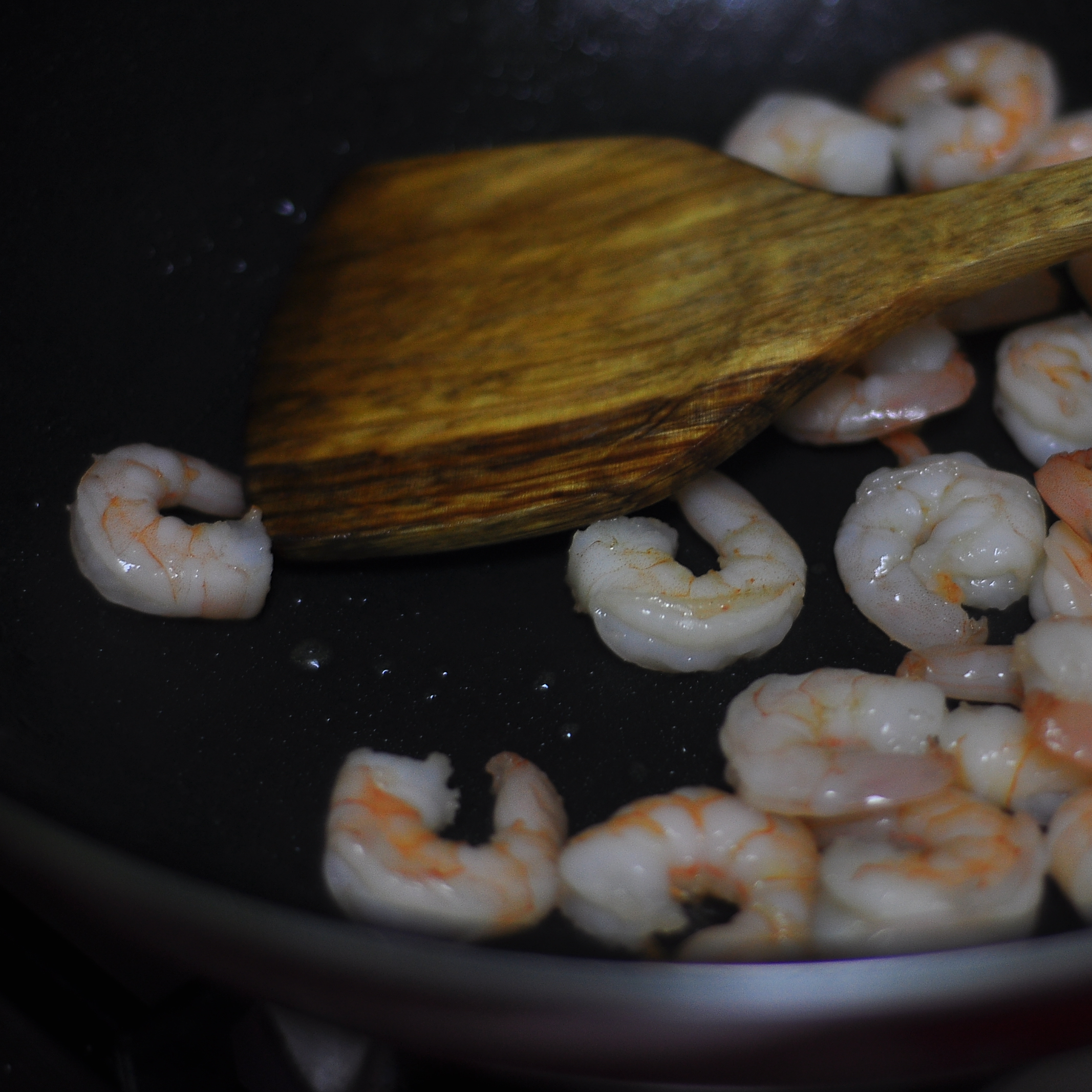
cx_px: 745
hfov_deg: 18.1
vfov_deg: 18.1
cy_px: 546
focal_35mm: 96
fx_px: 3426
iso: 200
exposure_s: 1/40
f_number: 2
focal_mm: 50
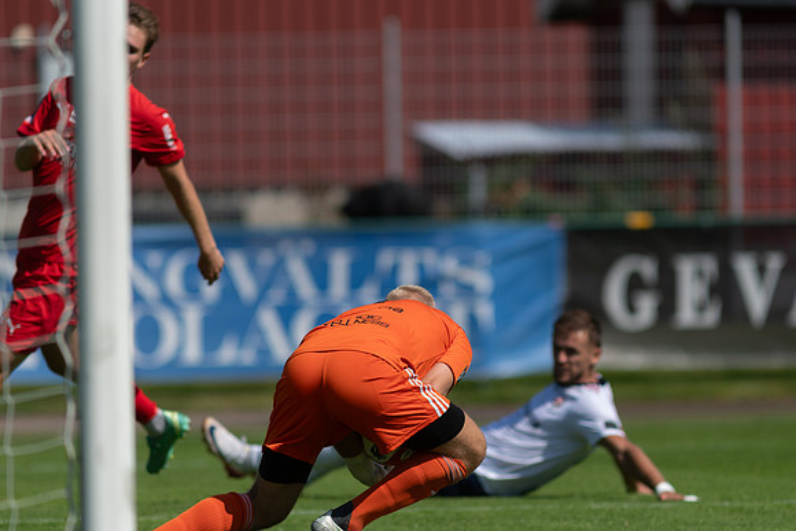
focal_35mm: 450
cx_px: 398
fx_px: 9952
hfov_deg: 4.6
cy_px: 266
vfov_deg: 3.1
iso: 100
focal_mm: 300
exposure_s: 1/2500
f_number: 3.2
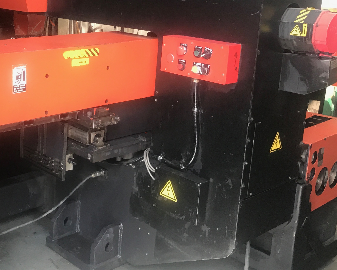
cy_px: 73
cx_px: 45
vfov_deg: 28.8
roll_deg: -1.3
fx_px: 519
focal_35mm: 52
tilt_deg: -9.3
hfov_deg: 34.3
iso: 40
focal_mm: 3.99
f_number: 1.8
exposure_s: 1/30
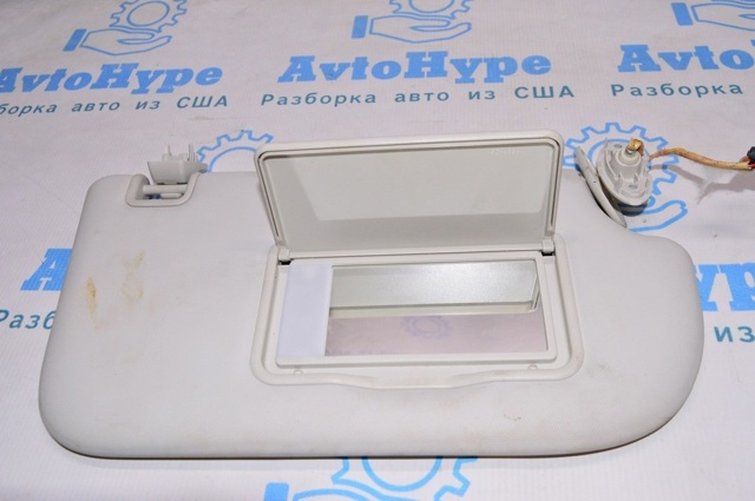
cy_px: 250
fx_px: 691
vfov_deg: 39.9
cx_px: 378
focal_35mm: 33
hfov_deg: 57.3
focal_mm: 22
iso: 1600
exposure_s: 1/200
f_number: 8
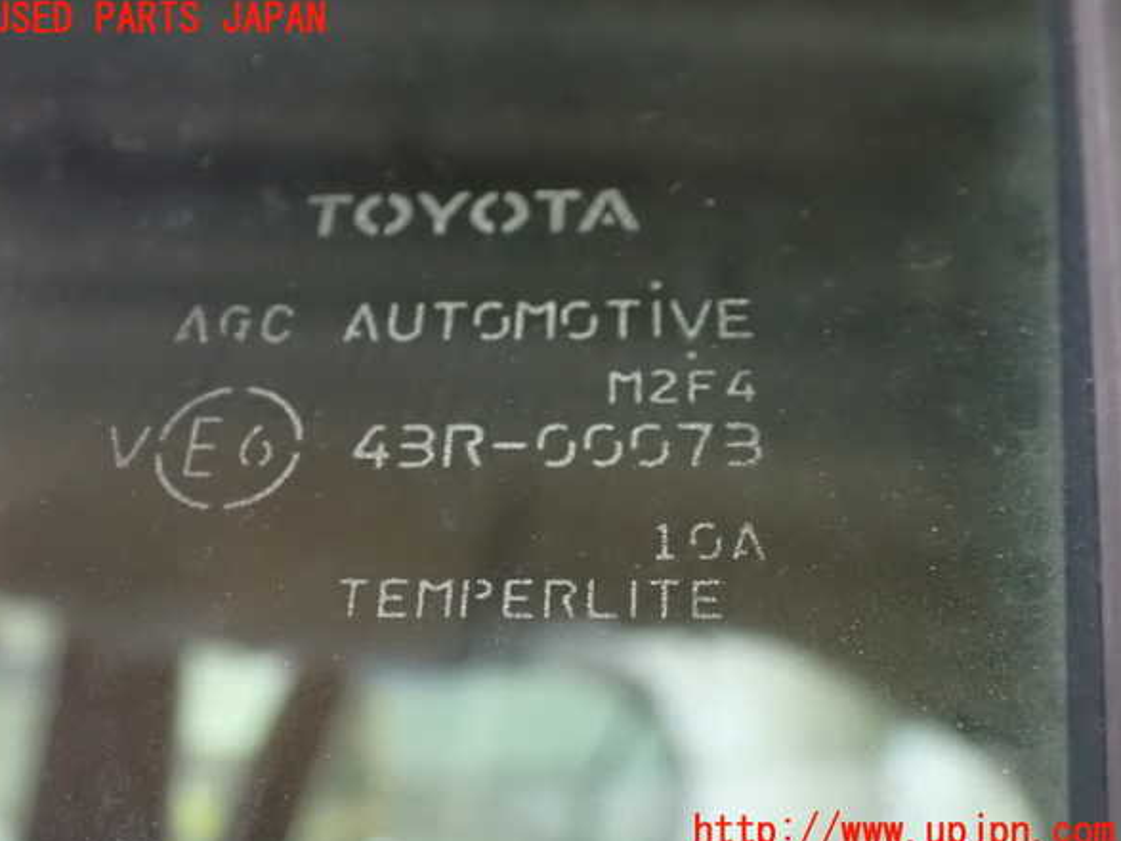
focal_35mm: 45
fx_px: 1457
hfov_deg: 42.1
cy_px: 426
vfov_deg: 32.2
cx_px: 552
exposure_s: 1/40
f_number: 2.9
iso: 1600
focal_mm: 7.84
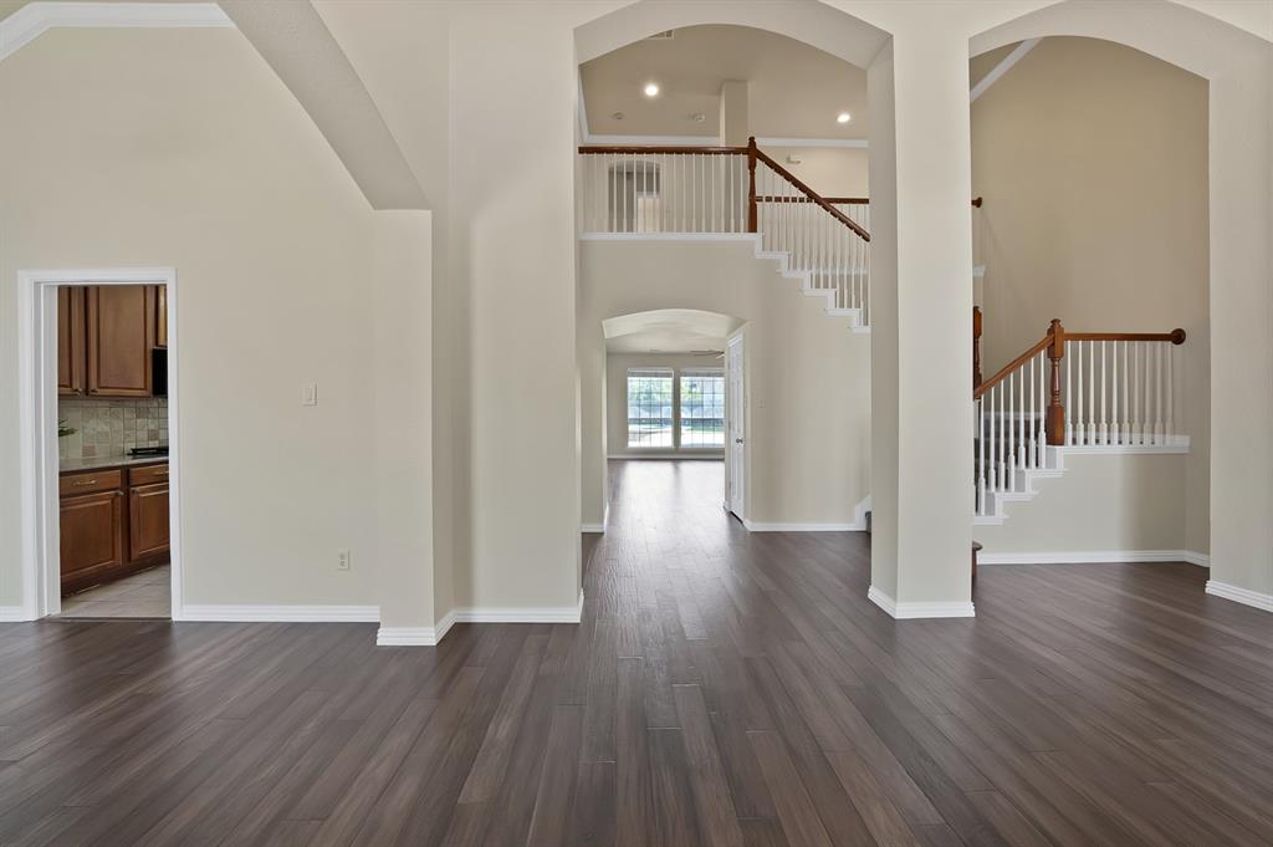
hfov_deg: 112.7
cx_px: 636
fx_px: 424
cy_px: 424
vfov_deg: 89.9
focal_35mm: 12
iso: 640
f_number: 9
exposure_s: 1/6
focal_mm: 12
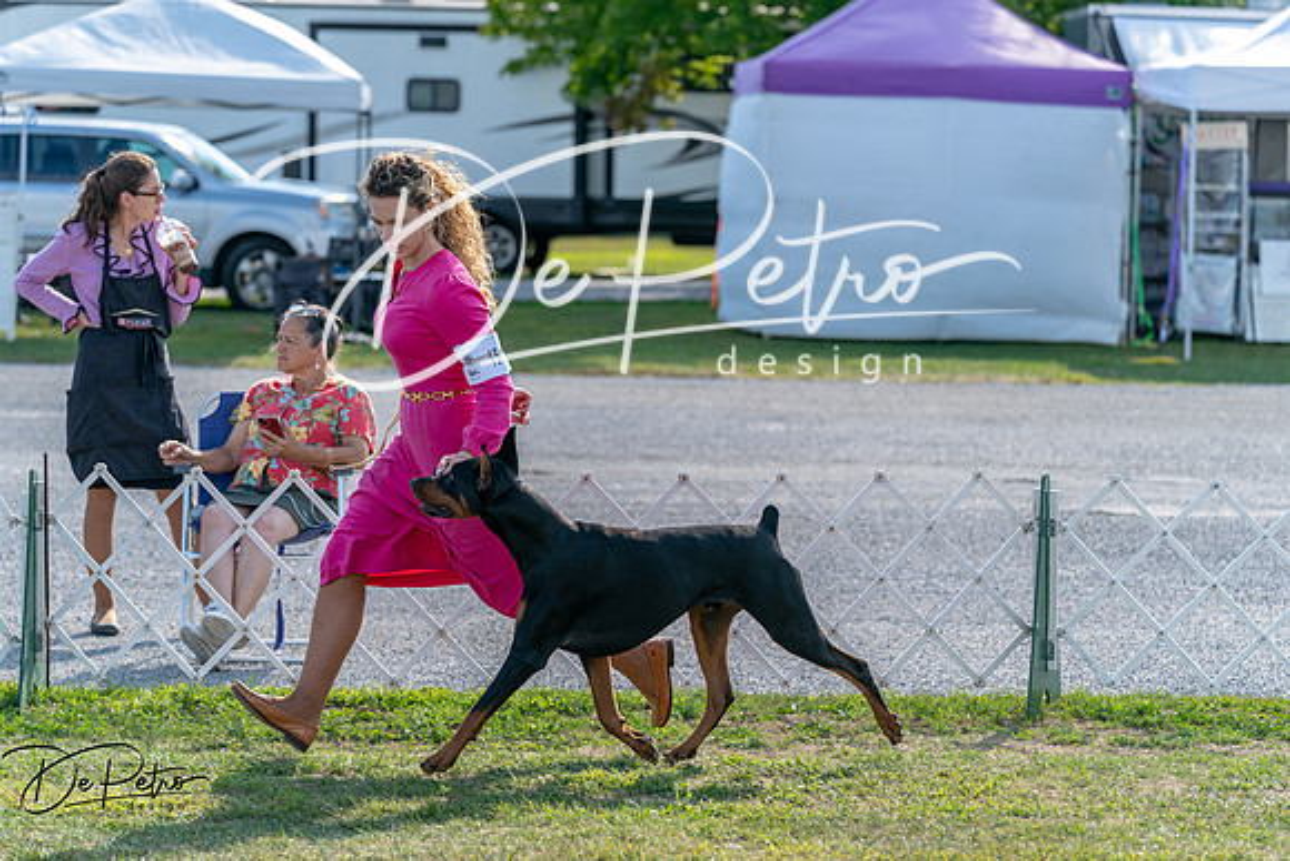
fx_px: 4946
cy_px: 430
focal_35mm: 138
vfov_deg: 9.9
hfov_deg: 14.9
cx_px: 645
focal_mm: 138
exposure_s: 1/1600
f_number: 4.5
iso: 640
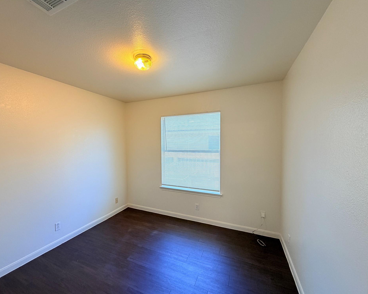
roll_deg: +0.9
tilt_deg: -2.4
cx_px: 169
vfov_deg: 84.0
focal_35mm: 15
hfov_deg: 96.6
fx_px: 163
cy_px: 149
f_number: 2.2
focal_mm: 2.22
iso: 250
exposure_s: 1/60
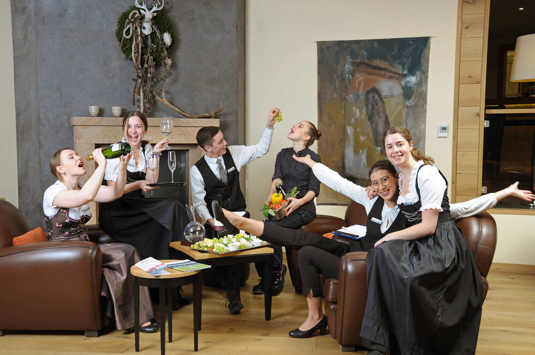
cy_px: 178
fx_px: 624
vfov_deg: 31.8
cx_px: 268
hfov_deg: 46.4
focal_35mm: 42
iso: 400
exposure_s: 1/60
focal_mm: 42
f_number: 8
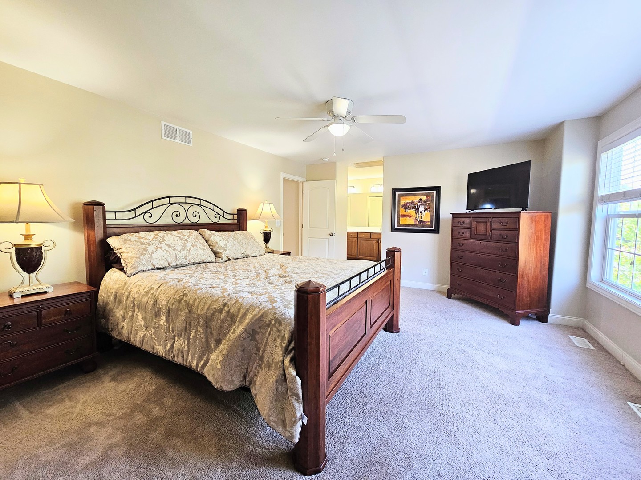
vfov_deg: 89.9
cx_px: 320
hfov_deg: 106.2
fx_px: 241
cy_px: 240
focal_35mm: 13
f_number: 2.2
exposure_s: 1/60
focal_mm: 2.2
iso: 250
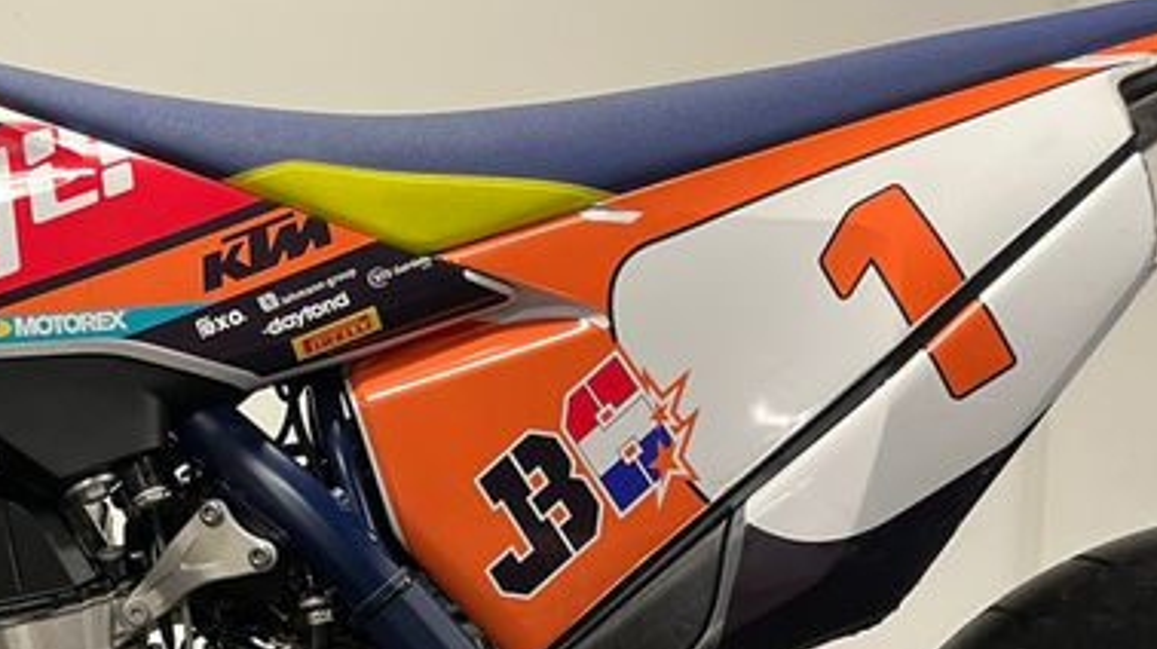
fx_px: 1472
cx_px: 303
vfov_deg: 24.2
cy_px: 576
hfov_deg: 41.8
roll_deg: +0.2
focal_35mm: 48
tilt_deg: -6.5
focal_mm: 5.1
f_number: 1.6
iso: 160
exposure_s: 1/50
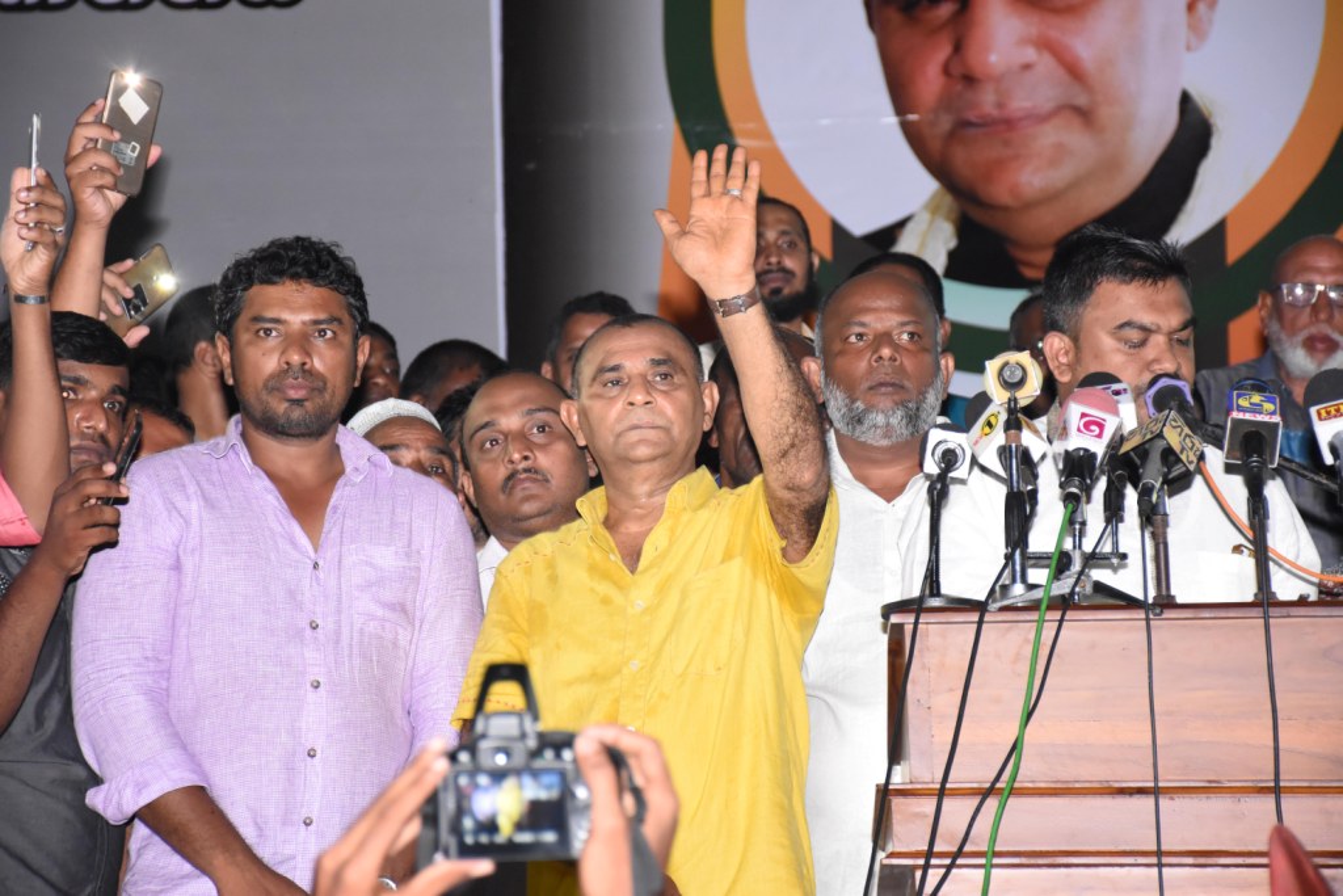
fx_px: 5037
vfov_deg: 10.2
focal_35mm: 135
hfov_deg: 15.2
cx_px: 672
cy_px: 448
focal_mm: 90
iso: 2500
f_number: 5.6
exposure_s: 1/80
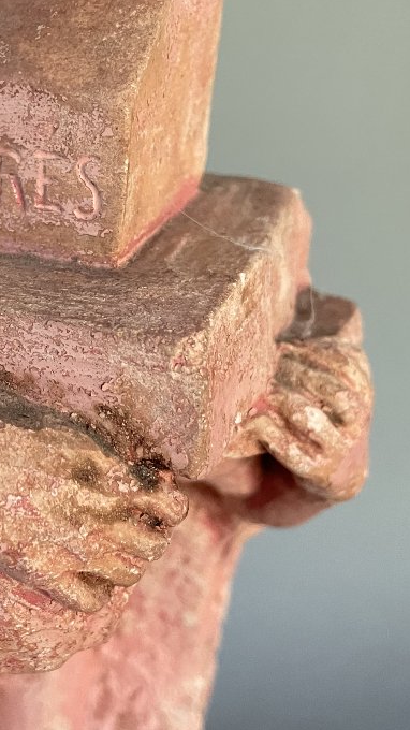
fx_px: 967
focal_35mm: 50
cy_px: 294
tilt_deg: -16.6
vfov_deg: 41.2
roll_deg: -2.4
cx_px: -15
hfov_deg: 22.8
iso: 320
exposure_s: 1/60
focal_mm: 4.2
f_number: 1.6
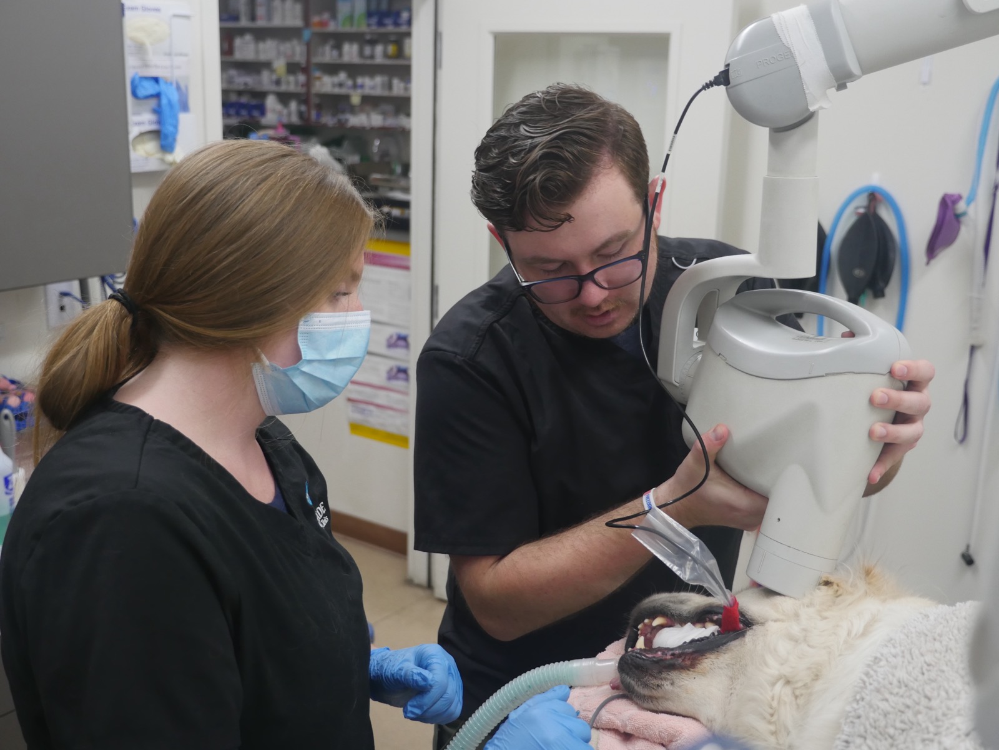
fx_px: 1154
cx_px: 500
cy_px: 375
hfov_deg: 46.8
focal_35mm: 40
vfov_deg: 36.0
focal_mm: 20
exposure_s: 1/60
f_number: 2.8
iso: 640
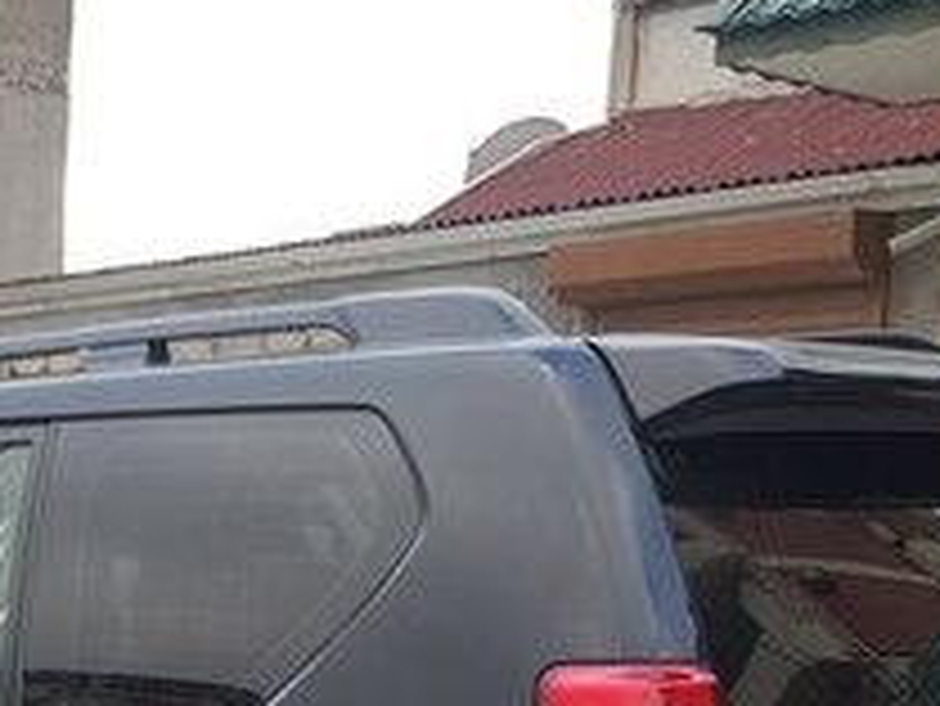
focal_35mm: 82
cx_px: 40
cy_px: 884
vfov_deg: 17.1
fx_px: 2228
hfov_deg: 23.0
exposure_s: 1/430
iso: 40
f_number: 1.7
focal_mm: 4.2
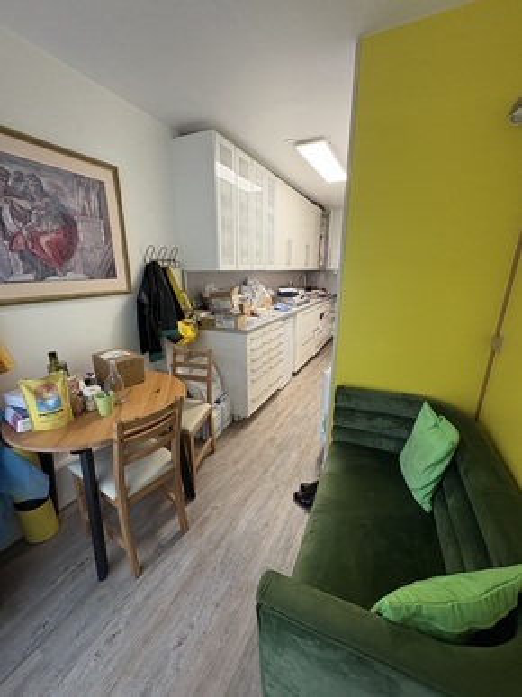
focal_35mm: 14
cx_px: 261
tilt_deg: -15.1
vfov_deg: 102.1
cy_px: 348
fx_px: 282
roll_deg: -0.3
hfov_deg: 85.6
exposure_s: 1/71
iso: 200
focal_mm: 2.22
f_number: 2.2
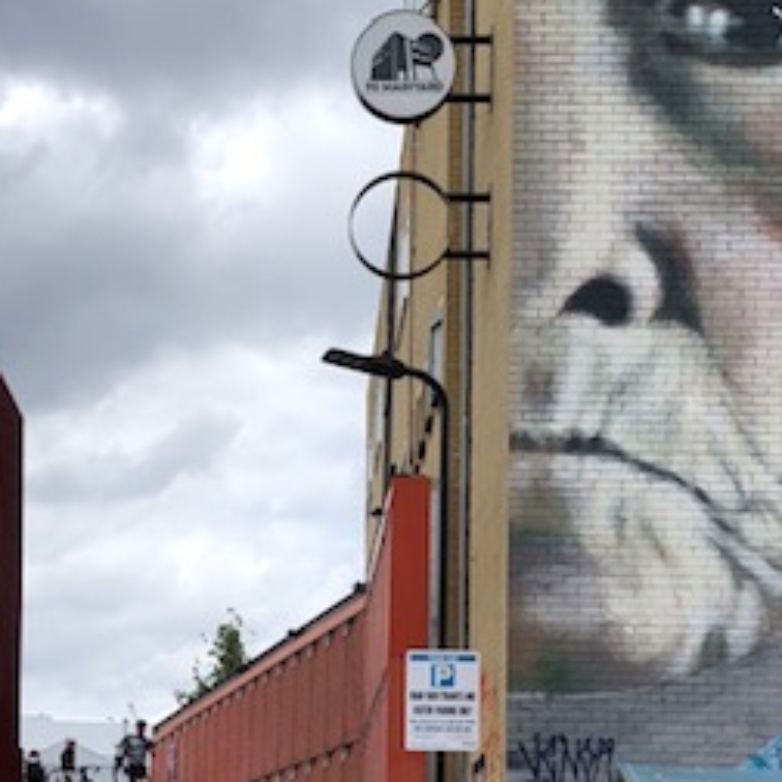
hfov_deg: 27.3
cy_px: 459
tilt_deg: +16.7
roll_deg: -0.4
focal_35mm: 63
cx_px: 377
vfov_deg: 27.3
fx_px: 1610
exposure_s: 1/1919
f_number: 1.8
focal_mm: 3.99
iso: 20
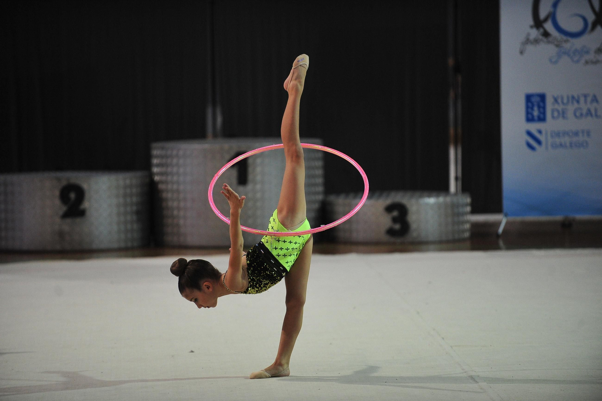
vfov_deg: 6.9
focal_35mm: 200
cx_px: 301
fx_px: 3343
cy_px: 200
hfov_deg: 10.3
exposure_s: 1/1600
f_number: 2.8
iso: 3200
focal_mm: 200
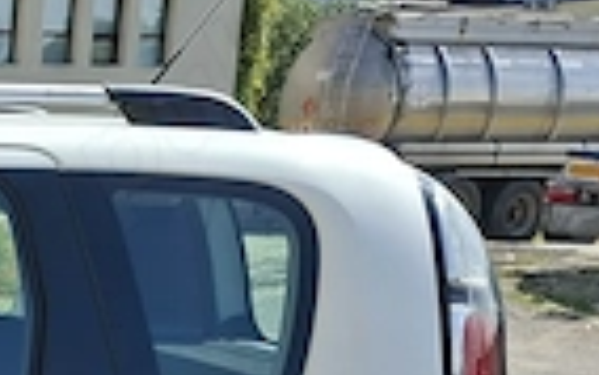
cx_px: -540
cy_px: 687
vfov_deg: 11.7
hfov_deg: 16.3
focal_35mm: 103
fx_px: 1683
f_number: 1.8
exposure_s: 1/1786
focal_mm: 5.54
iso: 50
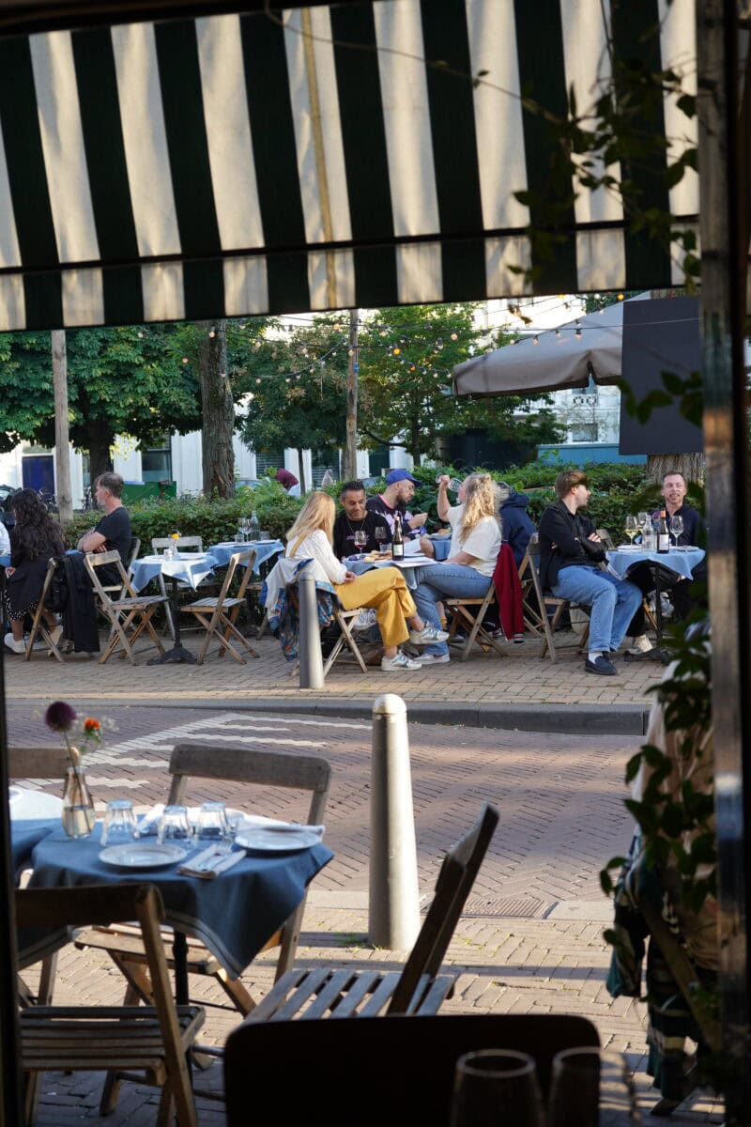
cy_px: 564
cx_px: 376
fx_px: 1877
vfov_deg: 33.4
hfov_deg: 22.6
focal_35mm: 60
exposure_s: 1/60
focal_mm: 60
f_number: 5.6
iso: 160
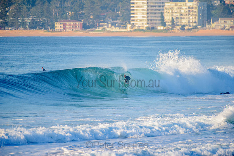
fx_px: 3251
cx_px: 117
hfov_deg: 4.1
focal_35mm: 500
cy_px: 78
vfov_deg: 2.8
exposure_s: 1/1600
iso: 360
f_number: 5.6
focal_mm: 500
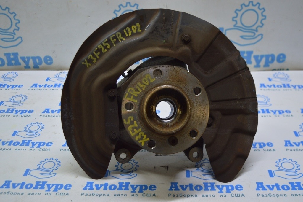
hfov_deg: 43.6
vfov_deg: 29.8
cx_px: 152
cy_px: 101
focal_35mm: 45
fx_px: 378
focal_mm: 30
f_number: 4.2
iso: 400
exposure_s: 1/60
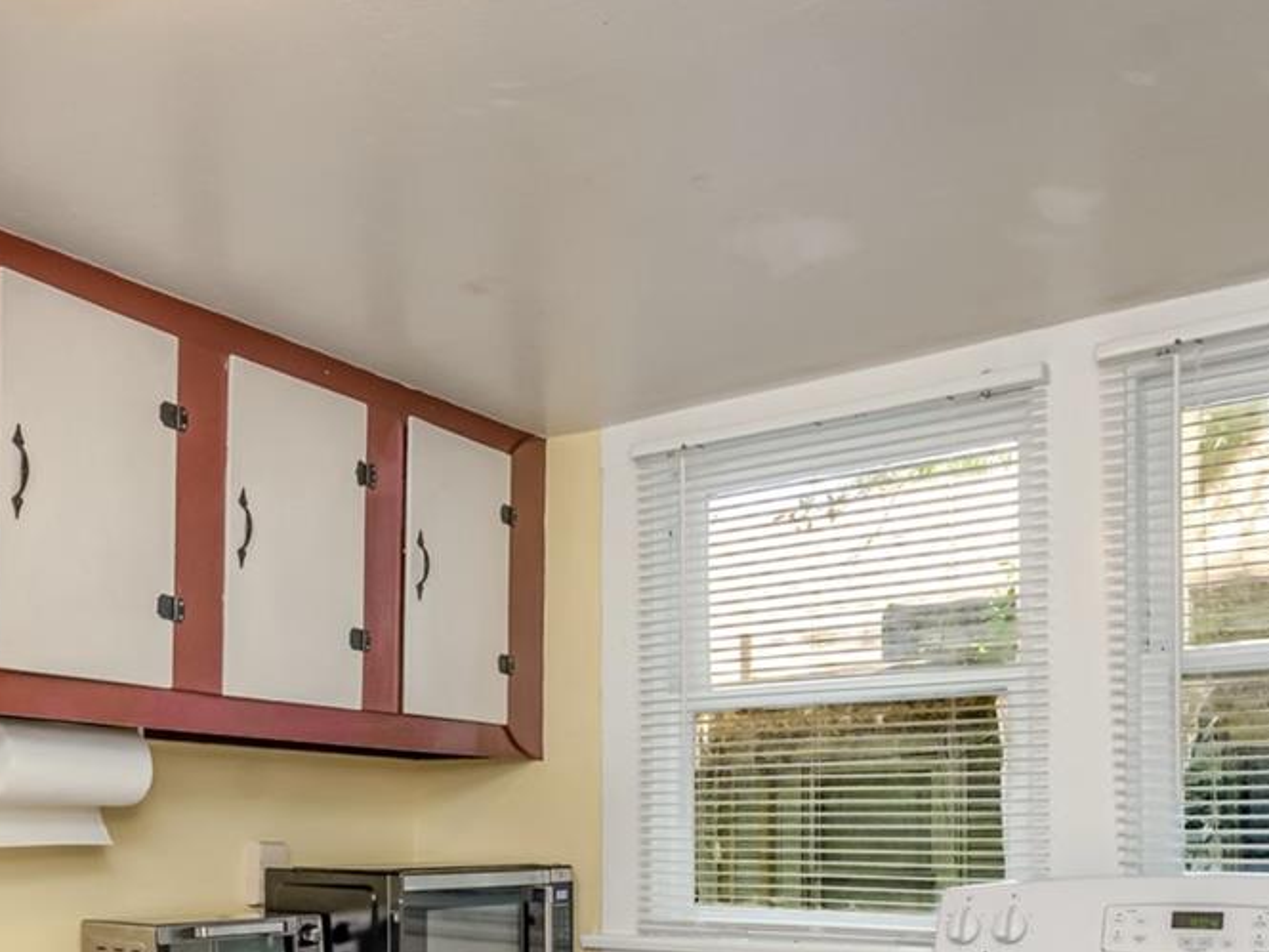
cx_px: 397
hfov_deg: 49.0
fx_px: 1357
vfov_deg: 35.7
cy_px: 904
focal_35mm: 37
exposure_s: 1/60
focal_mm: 16
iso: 500
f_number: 6.7
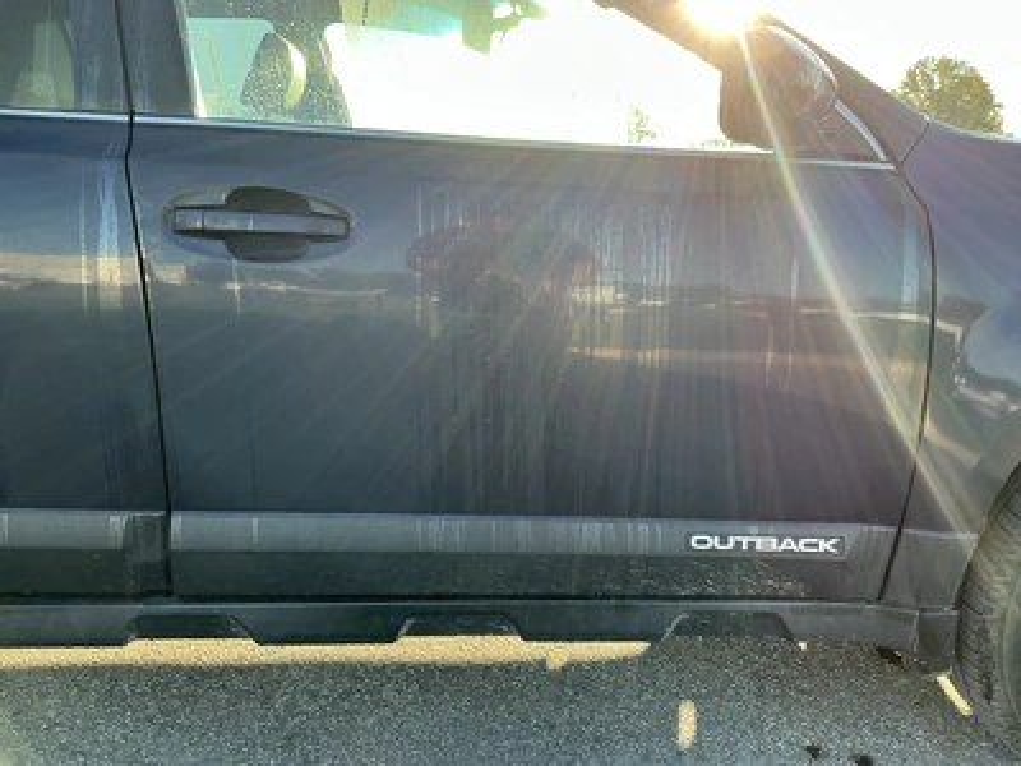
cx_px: 510
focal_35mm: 28
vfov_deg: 49.7
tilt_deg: -12.3
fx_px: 826
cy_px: 383
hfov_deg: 63.4
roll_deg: -0.7
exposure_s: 1/122
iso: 16
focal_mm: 3
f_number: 1.8
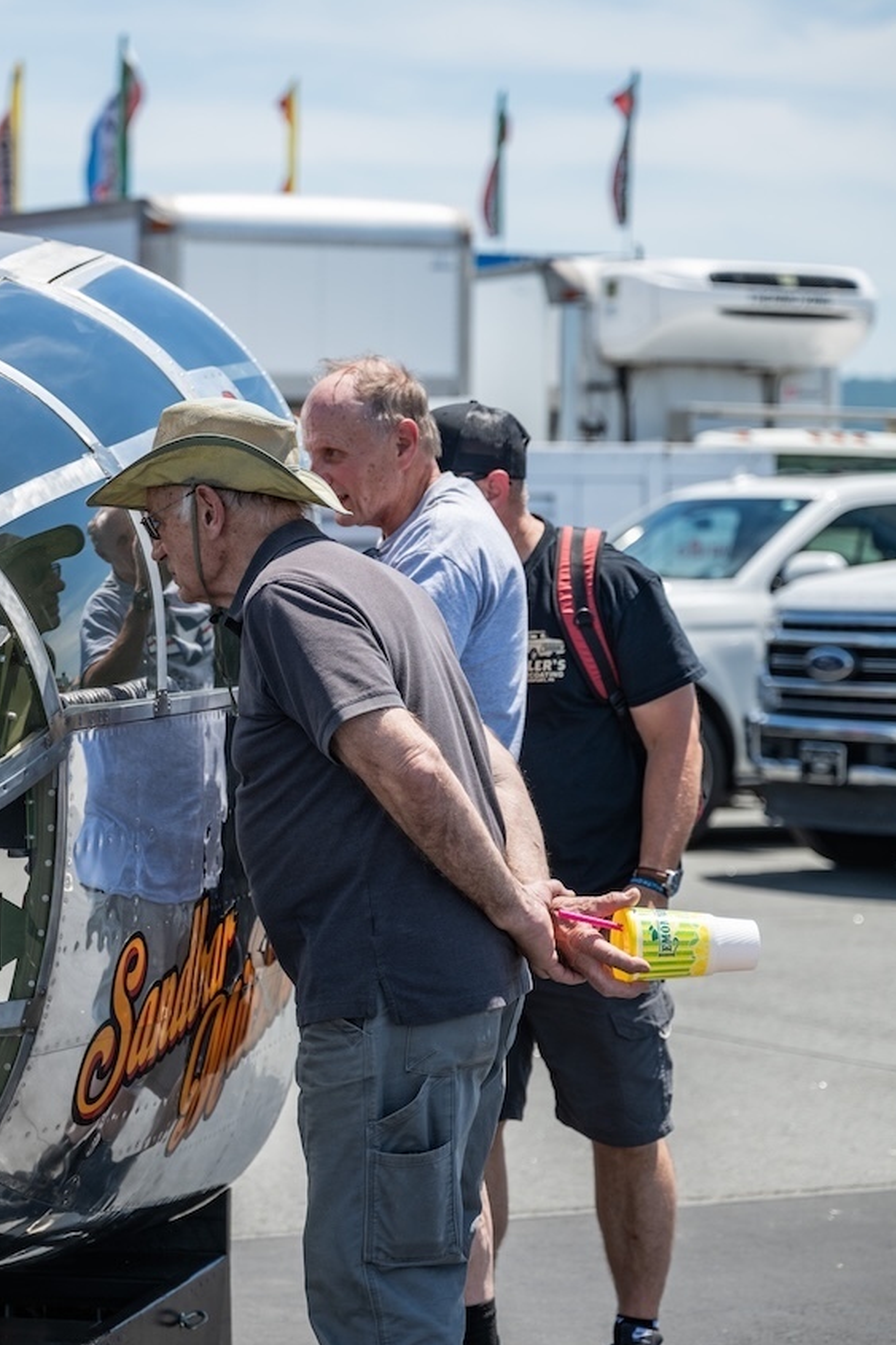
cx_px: 25
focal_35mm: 106
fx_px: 3959
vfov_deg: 19.3
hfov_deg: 12.8
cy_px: 677
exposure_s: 1/1250
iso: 64
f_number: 2.8
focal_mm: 70
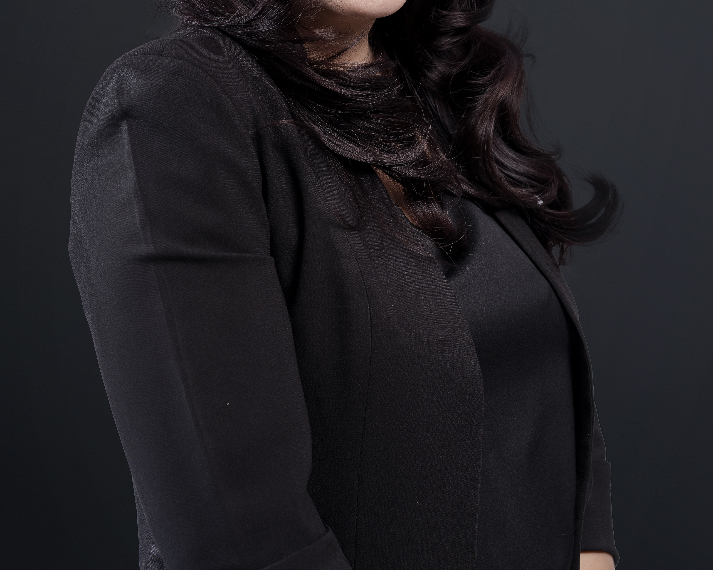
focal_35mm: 120
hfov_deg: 16.0
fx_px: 2532
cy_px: 172
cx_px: 356
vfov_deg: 12.8
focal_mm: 85
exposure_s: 1/160
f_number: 8
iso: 200
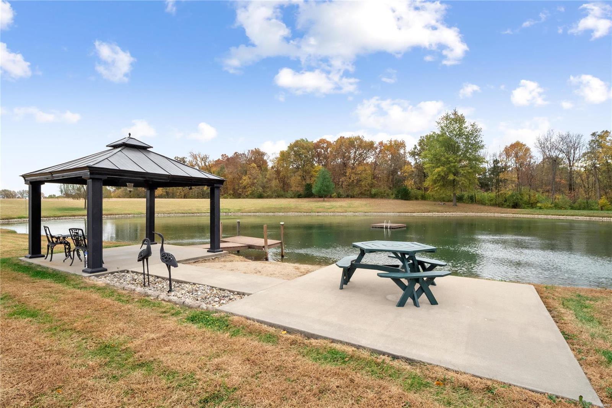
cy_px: 204
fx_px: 306
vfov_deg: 67.4
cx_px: 306
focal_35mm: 18
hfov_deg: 90.0
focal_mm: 9
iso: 400
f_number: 8
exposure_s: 1/250
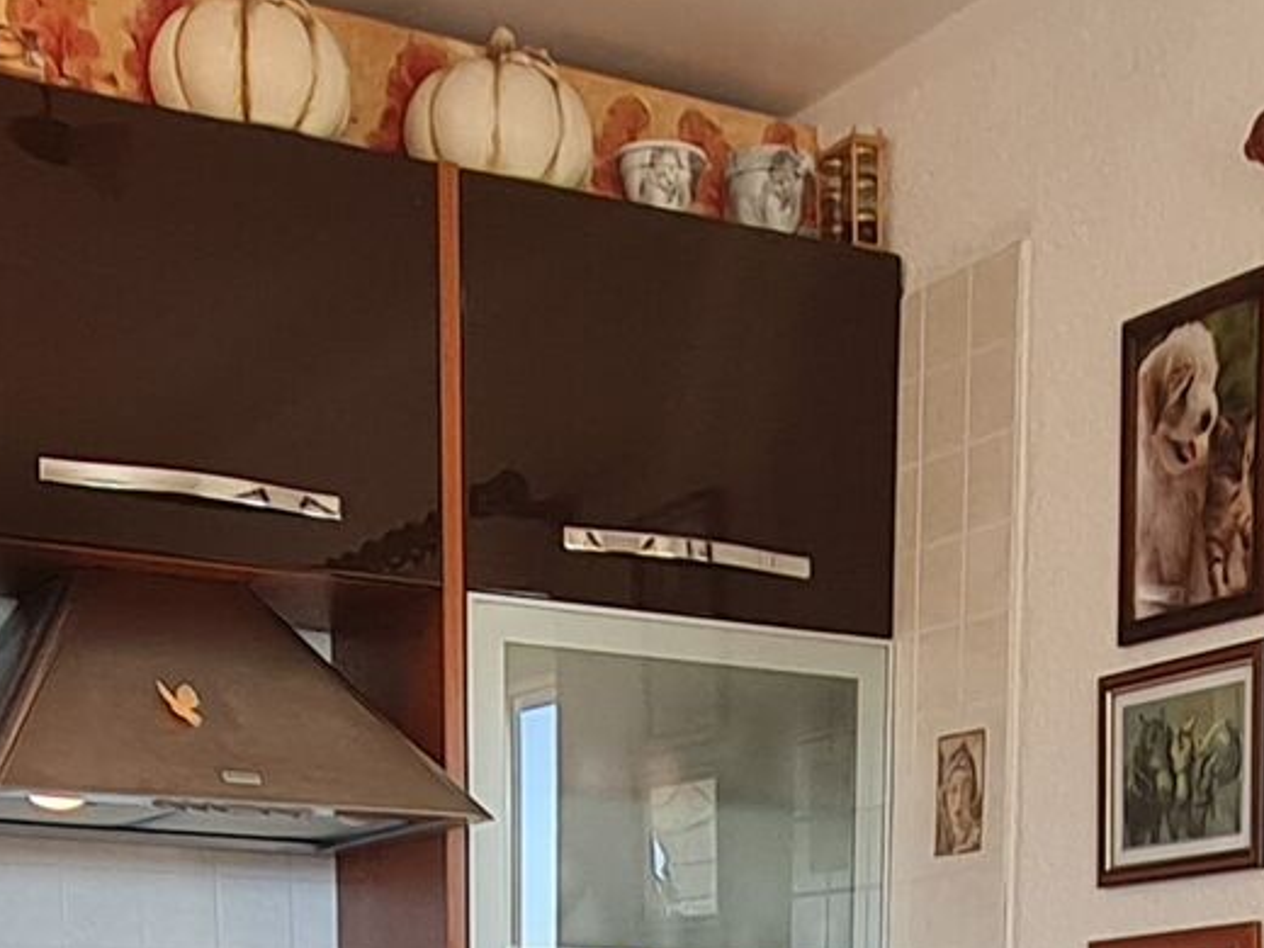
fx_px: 2556
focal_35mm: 70
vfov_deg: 17.2
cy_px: 1704
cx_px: 720
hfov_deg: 27.7
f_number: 2.2
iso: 64
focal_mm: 1.74
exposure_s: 1/50
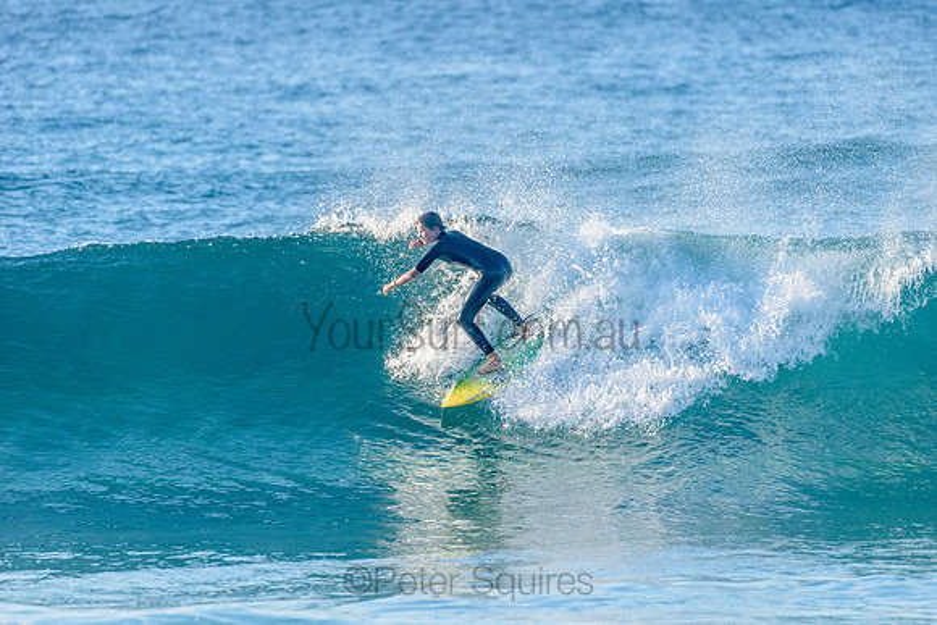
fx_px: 13016
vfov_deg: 2.8
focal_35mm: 500
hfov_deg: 4.1
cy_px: 312
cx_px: 468
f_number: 5.6
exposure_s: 1/2000
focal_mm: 500
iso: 450
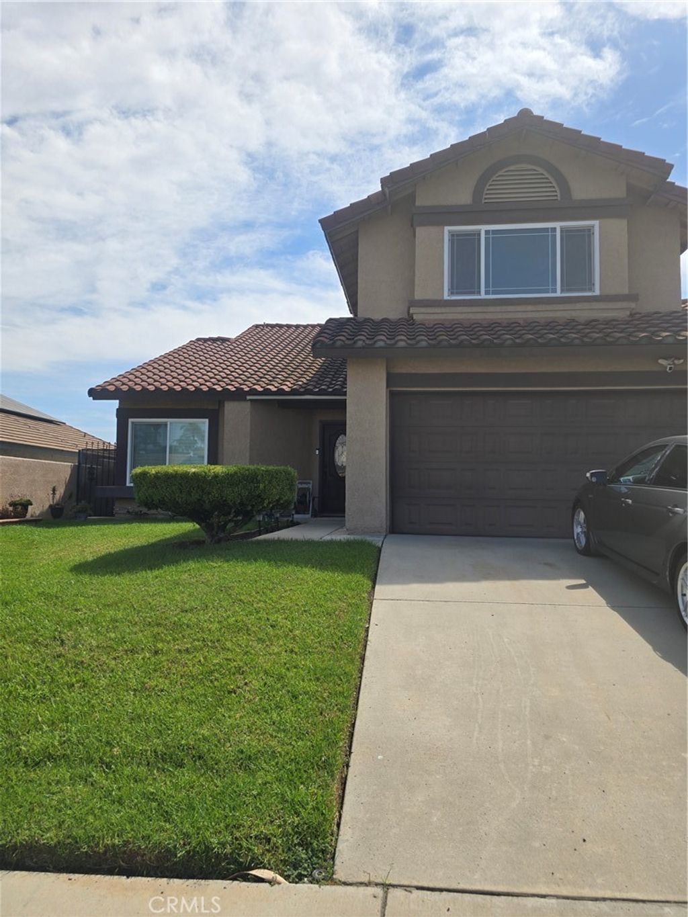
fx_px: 609
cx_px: 344
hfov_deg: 58.9
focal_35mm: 23
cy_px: 458
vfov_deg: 73.9
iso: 12
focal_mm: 6.3
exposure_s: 1/820
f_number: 1.7
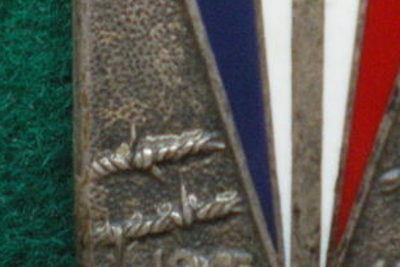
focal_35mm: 129
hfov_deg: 15.8
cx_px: 335
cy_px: 26
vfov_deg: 10.6
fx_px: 1433
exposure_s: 1/25
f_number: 3.1
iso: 400
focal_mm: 6.3
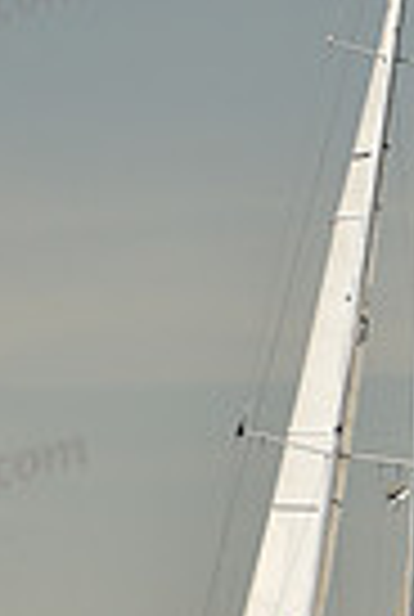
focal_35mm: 633
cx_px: 322
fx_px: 10864
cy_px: 220
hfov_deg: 2.2
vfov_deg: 3.3
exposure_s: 1/800
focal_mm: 150
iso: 250
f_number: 5.6
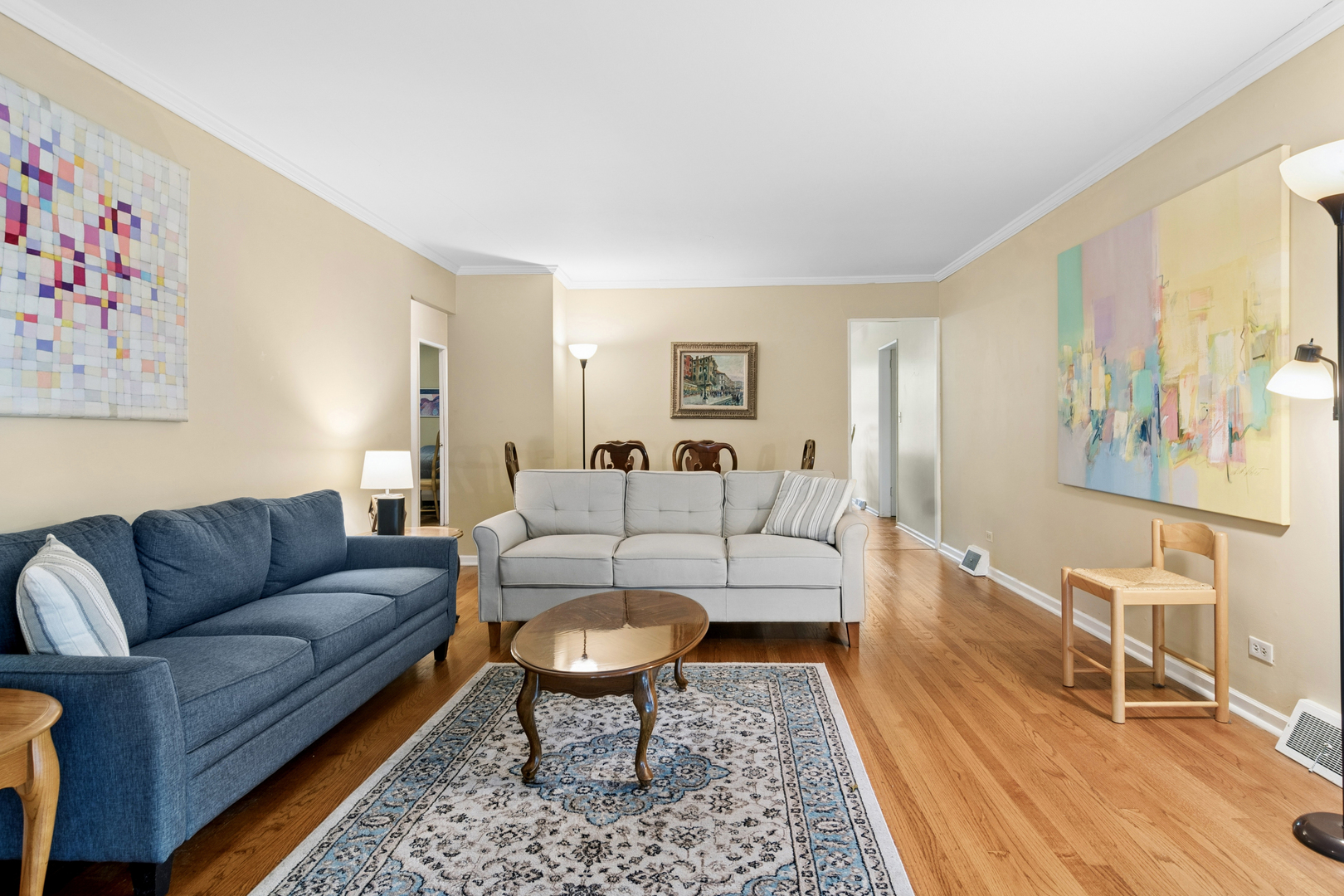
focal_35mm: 18
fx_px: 672
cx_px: 672
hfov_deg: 90.0
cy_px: 448
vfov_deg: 67.4
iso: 200
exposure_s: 1/2
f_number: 8
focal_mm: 12
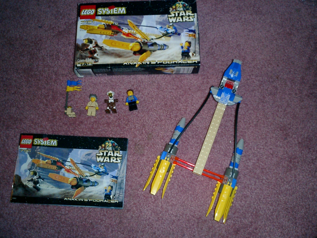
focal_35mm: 36
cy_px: 119
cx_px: 158
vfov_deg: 39.7
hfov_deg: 51.4
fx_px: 330
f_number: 3.2
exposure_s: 1/30
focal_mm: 7.5
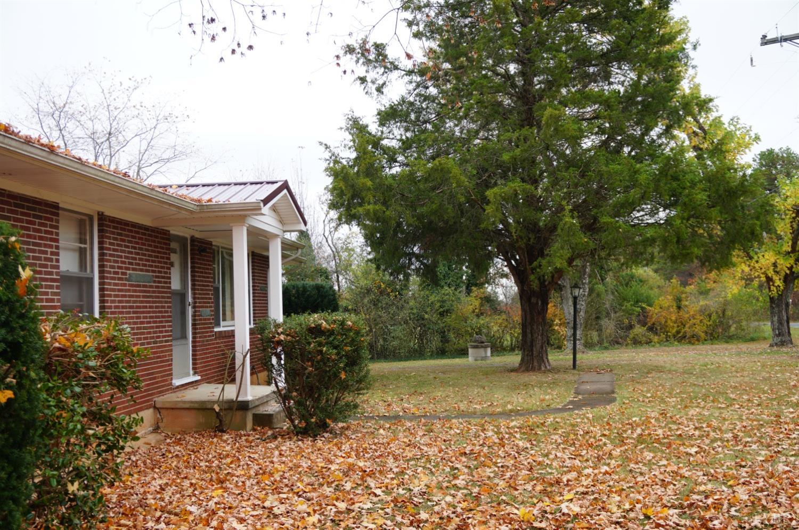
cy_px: 265
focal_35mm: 36
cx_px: 400
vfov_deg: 36.8
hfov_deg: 53.2
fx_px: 798
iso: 125
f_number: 4
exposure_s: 1/60
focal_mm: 24
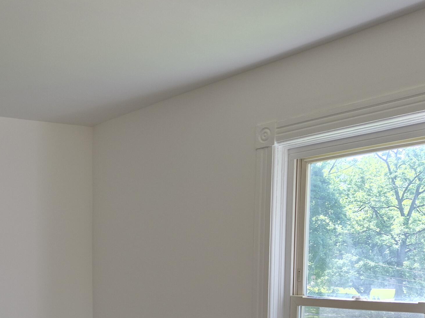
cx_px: 55
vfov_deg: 29.1
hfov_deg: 38.1
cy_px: 308
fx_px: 577
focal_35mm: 47
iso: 32
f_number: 1.8
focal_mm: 5.4
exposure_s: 1/120
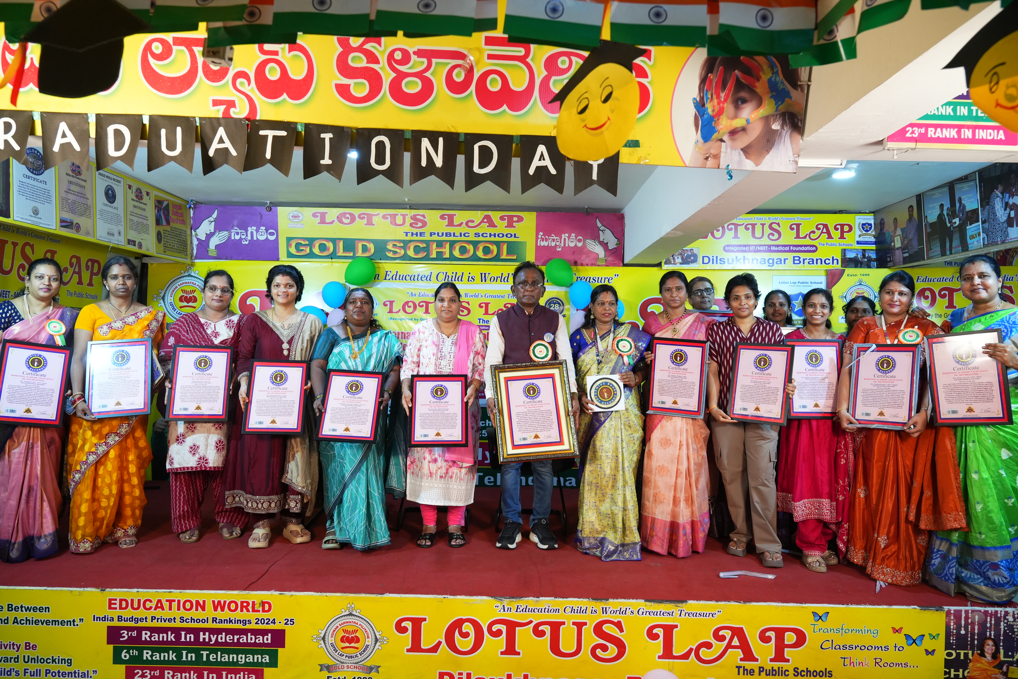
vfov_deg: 53.1
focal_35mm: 24
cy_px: 340
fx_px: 679
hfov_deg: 73.7
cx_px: 509
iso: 2000
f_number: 5
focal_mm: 24
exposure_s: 1/160
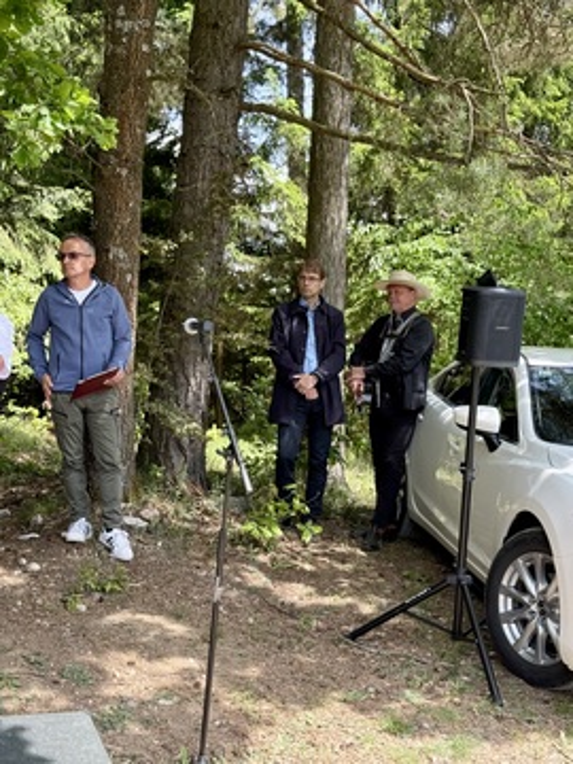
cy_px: 382
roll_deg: -1.5
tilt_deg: +0.5
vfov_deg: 39.7
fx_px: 1059
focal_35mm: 48
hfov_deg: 30.3
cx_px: 286
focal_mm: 6.76
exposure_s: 1/570
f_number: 1.78
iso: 80
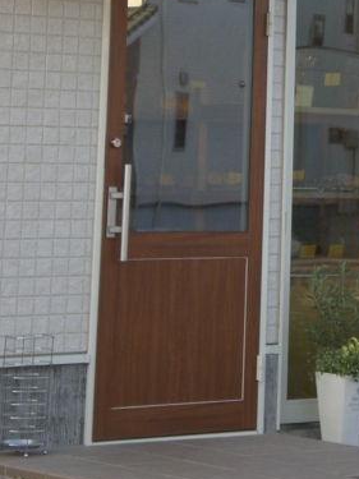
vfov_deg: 12.2
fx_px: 2214
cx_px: 341
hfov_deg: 9.2
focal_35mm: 160
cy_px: 5
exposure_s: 1/200
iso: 100
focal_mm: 12.47
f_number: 4.5
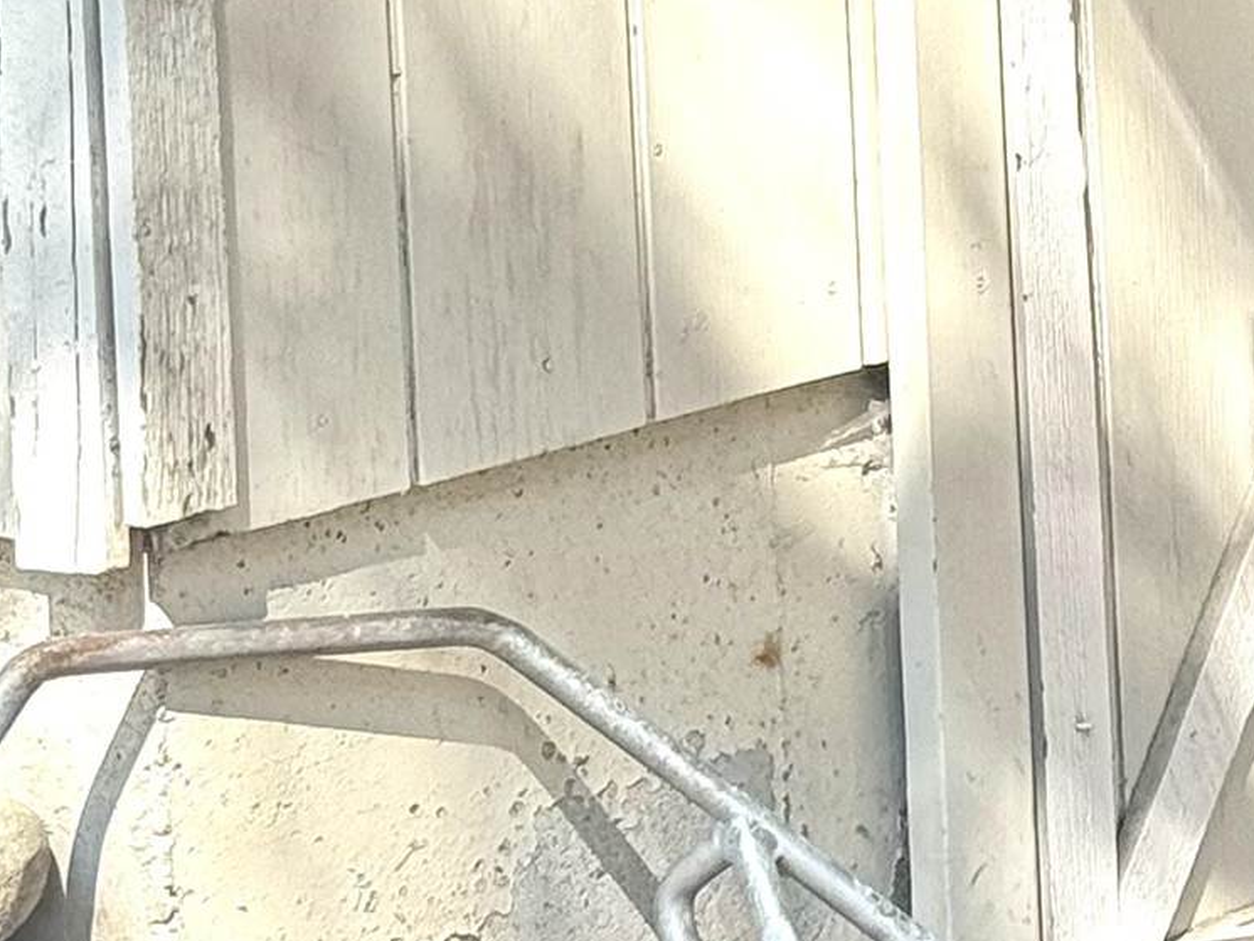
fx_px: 7174
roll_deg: +2.5
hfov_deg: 9.4
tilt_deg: -3.1
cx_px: 2488
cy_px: -582
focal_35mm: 198
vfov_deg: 7.3
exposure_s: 1/361
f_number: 1.78
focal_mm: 6.76
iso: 80
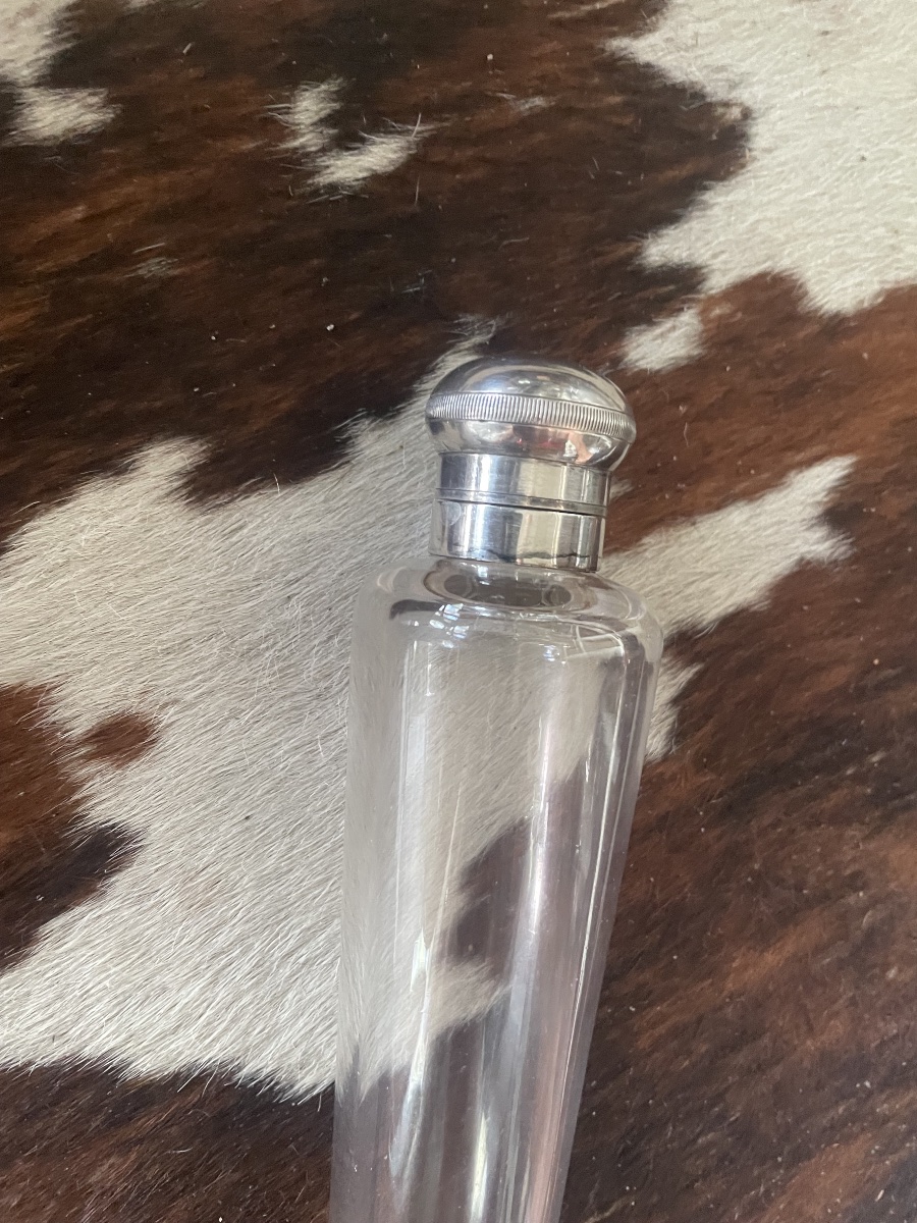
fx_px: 918
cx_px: 458
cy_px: 612
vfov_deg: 67.3
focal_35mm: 26
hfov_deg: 53.1
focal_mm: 4.2
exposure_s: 1/50
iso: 500
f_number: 1.6
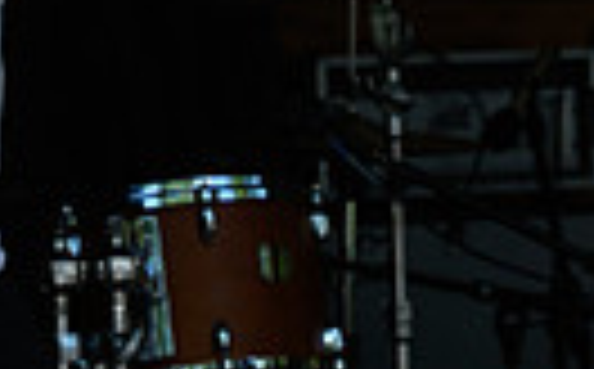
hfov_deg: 6.1
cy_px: -457
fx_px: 5592
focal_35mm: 346
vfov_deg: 3.7
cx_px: 508
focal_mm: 77
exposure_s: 1/1600
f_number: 5.6
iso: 800
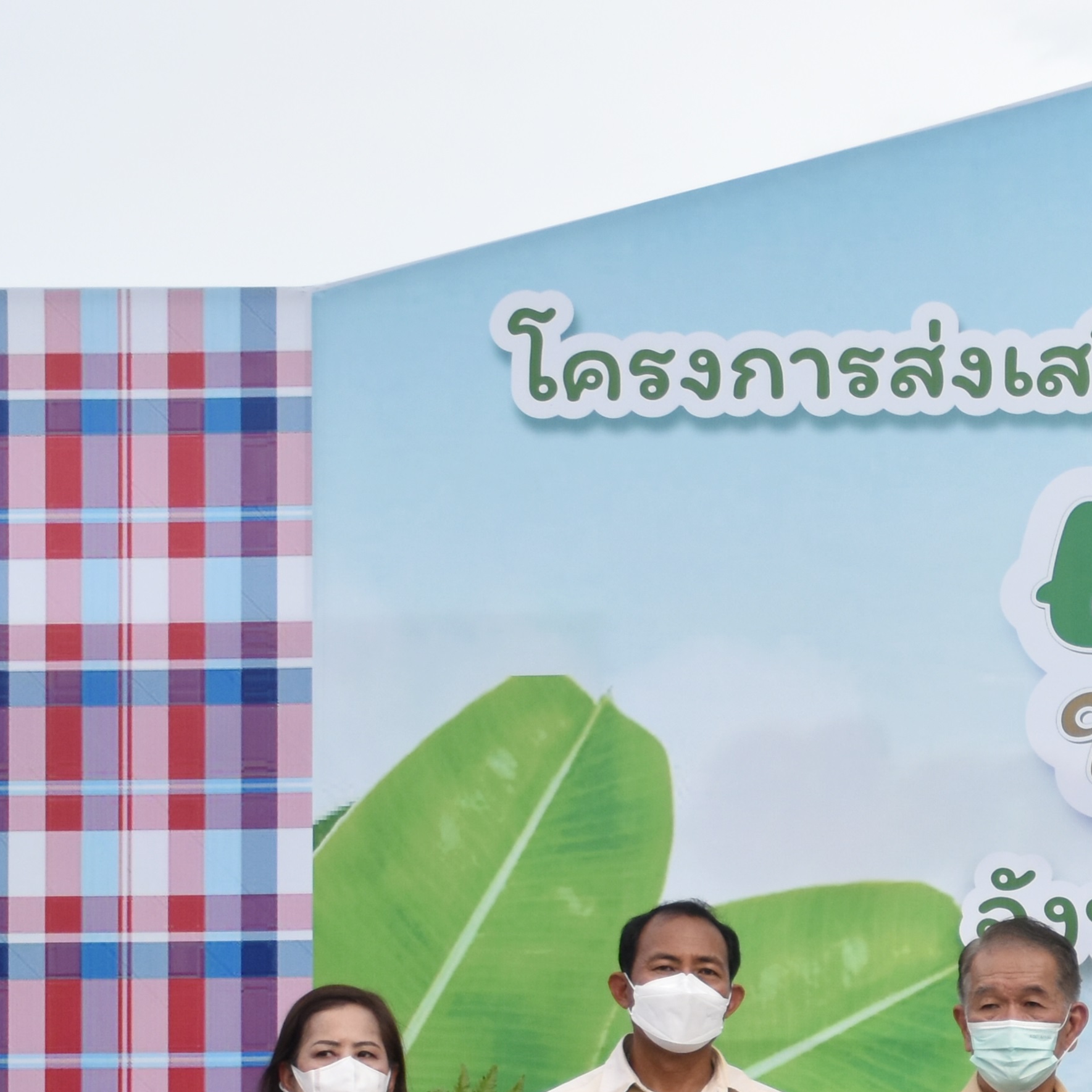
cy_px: 1077
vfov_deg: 11.8
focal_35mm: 147
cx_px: 1408
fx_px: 5246
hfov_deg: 11.6
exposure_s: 1/1000
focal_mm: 34
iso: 400
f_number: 4.2
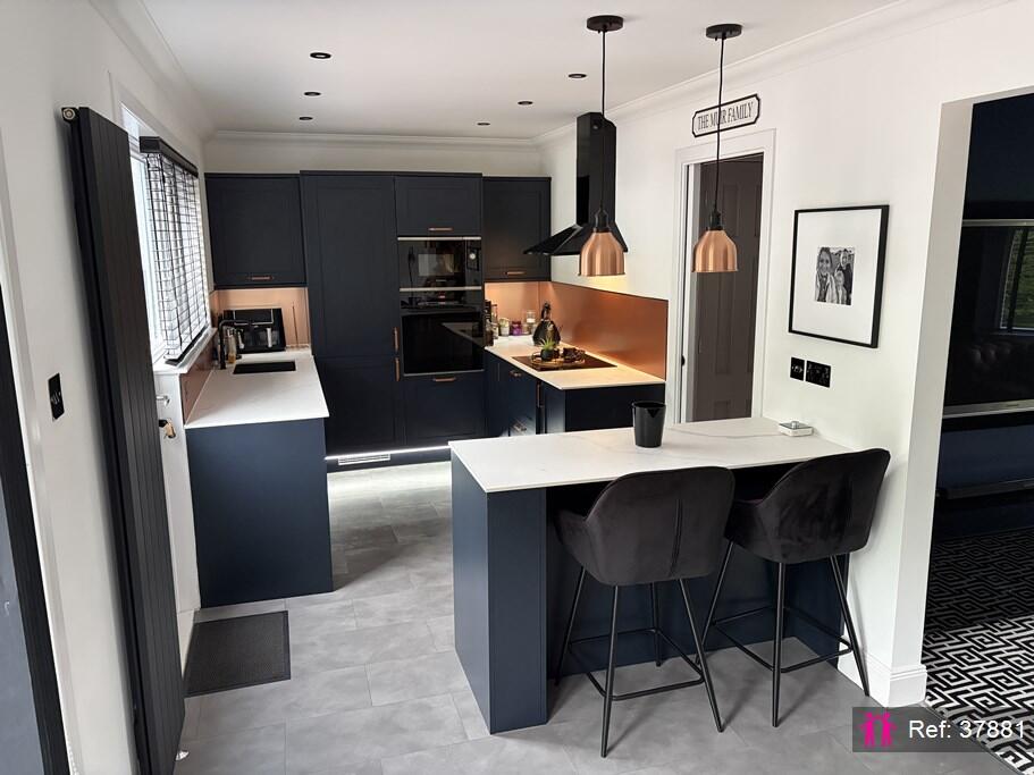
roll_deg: +1.1
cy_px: 388
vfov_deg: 53.1
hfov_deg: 67.3
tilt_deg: -10.7
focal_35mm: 26
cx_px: 517
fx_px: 777
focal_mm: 5.96
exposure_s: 1/60
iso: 320
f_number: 1.6
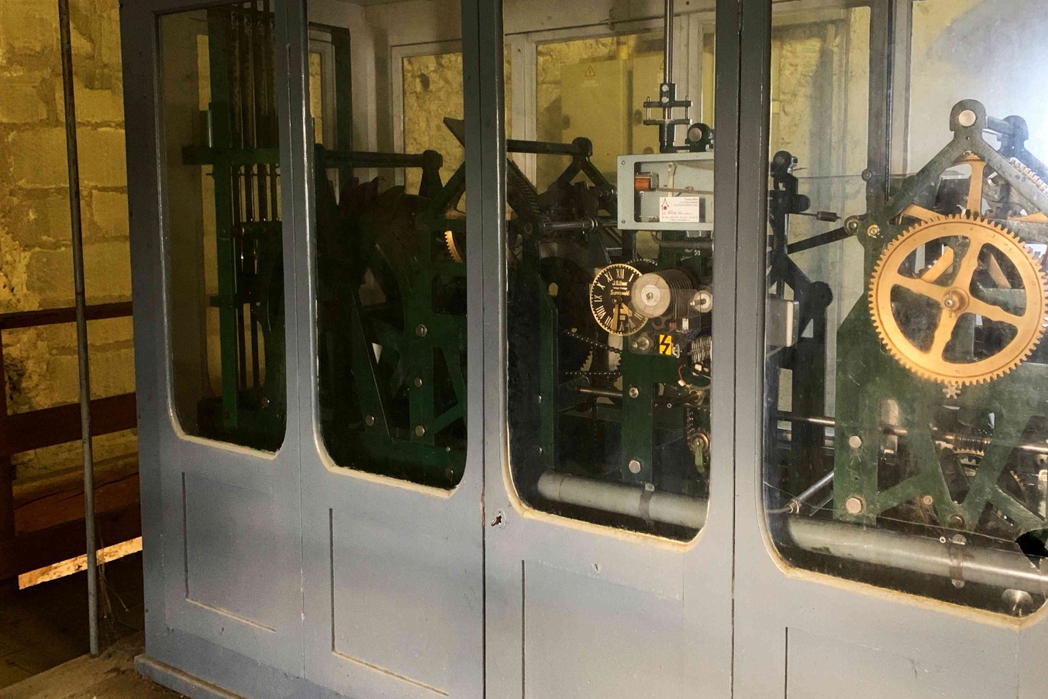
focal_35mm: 32
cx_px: 590
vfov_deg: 41.0
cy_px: 285
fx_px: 931
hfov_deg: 58.5
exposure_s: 1/25
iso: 640
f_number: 1.8
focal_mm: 4.25
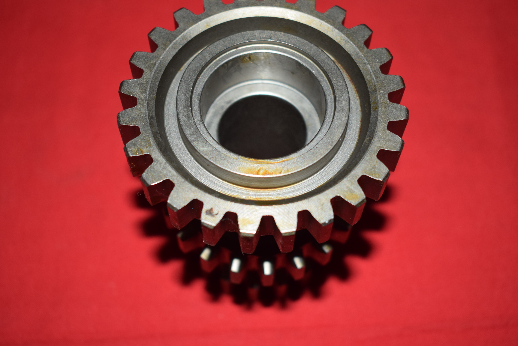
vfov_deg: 26.0
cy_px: 168
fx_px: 749
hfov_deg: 38.2
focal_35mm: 52
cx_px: 264
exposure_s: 1/200
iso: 400
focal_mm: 32
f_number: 5
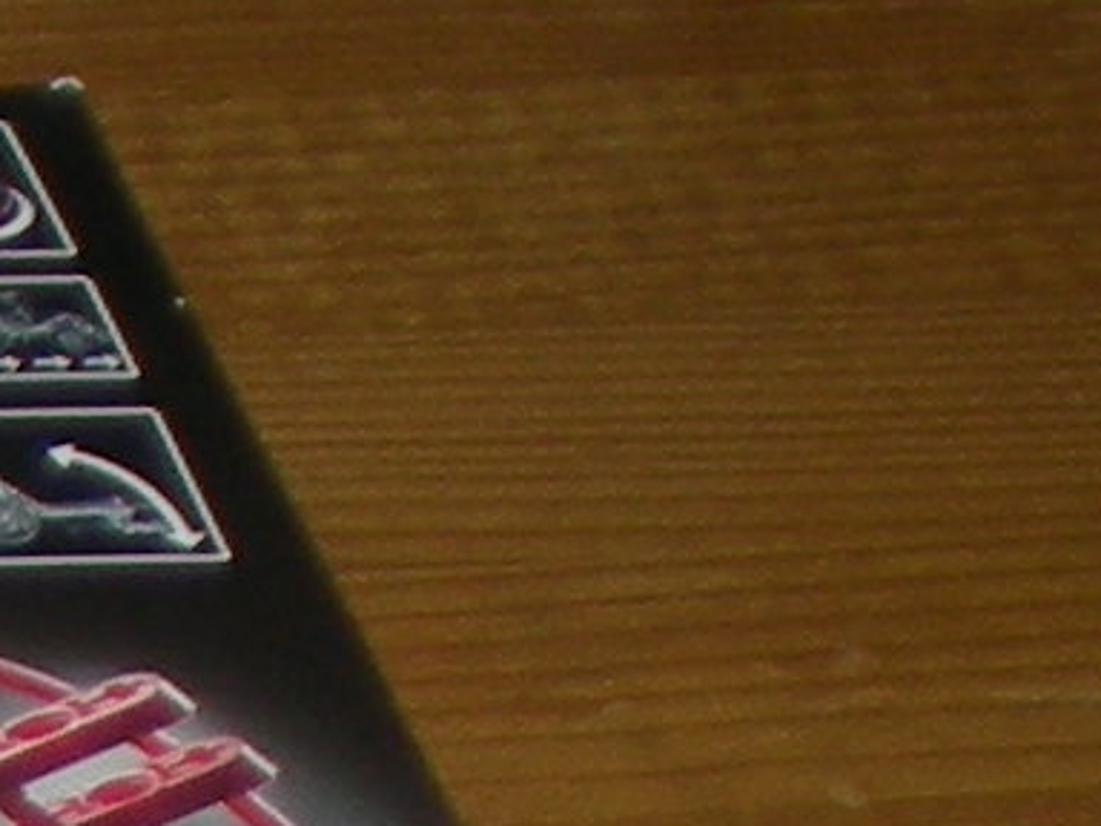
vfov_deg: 4.7
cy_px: 2260
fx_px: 9669
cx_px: -1975
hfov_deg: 6.1
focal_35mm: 304
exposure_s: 1/60
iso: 50
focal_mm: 6.3
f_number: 3.1
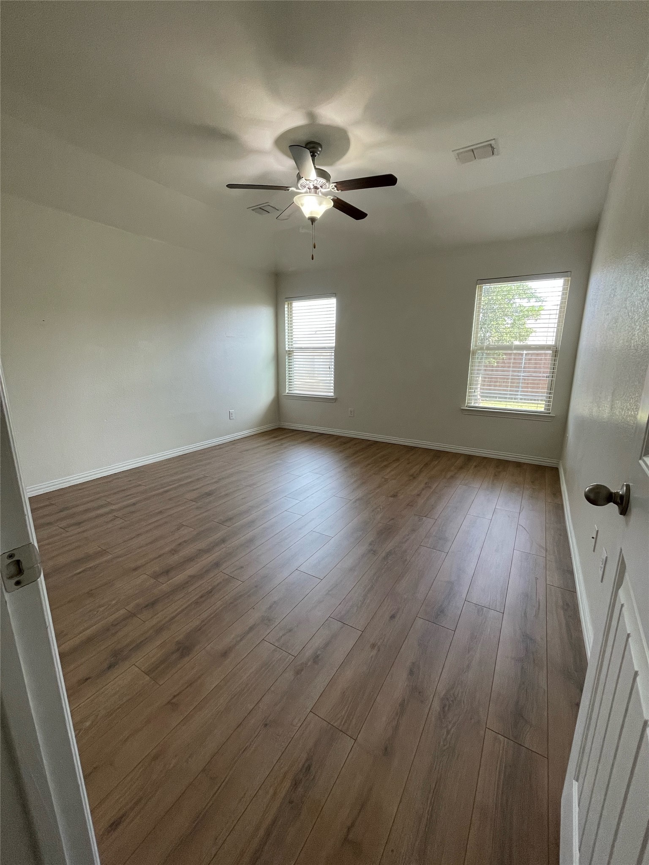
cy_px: 432
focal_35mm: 13
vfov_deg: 106.2
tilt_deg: -12.2
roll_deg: +0.0
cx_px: 324
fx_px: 325
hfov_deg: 89.9
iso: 250
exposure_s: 1/120
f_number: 2.4
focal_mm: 1.54
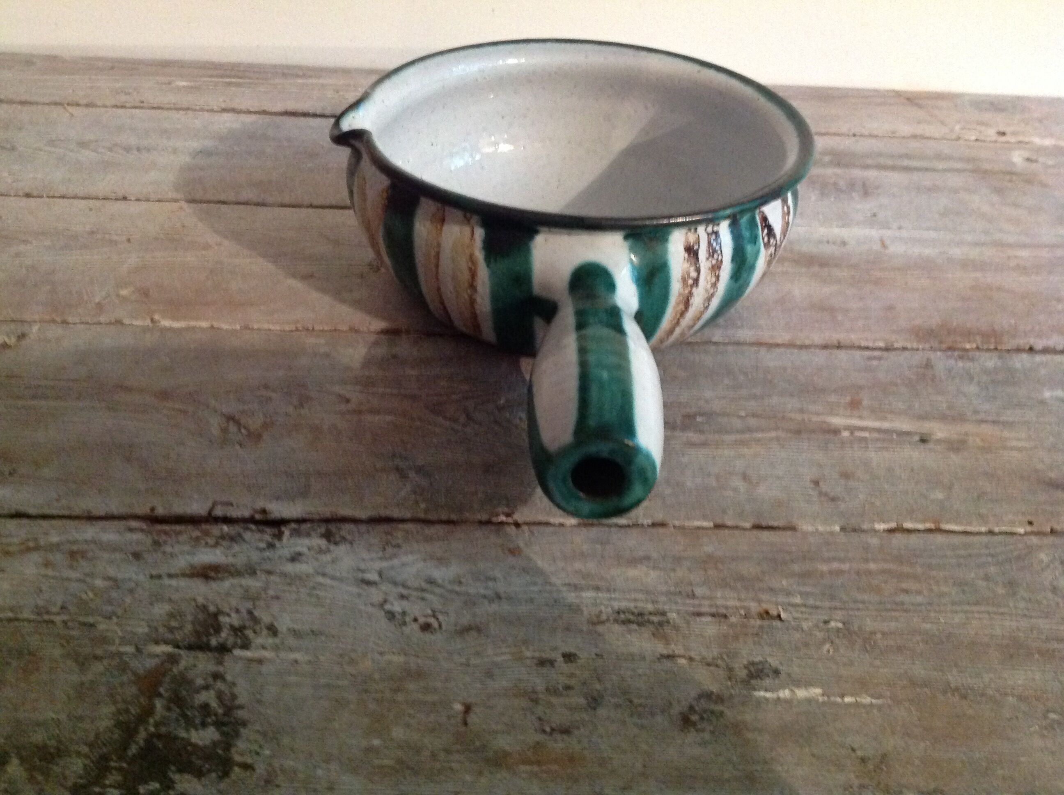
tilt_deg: -35.9
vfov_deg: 40.6
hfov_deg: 52.7
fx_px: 1074
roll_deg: -3.9
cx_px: 532
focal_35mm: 35
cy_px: 398
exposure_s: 1/15
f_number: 2.4
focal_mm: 4.28
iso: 500
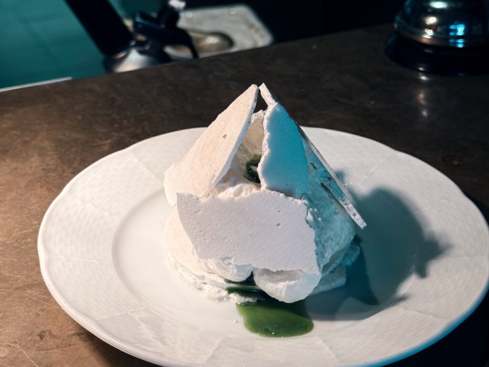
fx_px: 678
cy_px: 184
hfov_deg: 39.7
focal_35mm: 48
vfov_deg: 30.3
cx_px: 244
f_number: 1.78
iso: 64
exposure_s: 1/288
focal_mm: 6.76
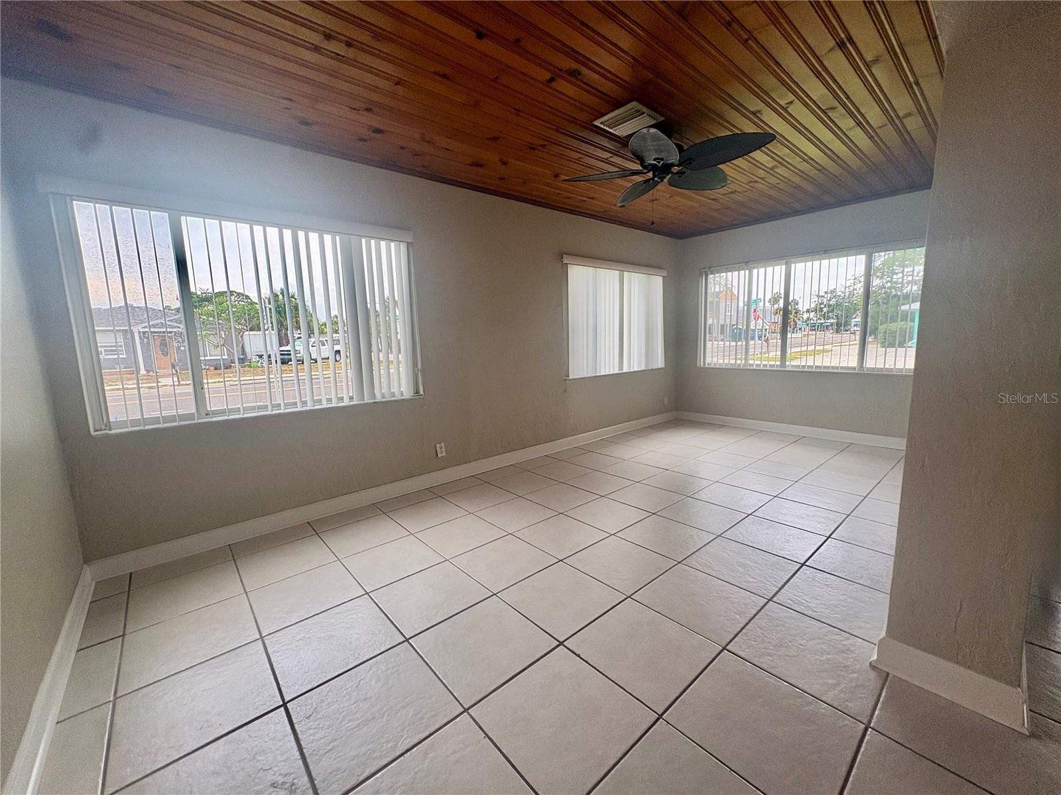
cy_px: 398
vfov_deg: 85.7
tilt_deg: -7.9
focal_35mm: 14
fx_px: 429
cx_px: 530
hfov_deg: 102.1
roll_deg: +2.9
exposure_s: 1/115
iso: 125
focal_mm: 2.22
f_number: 2.2
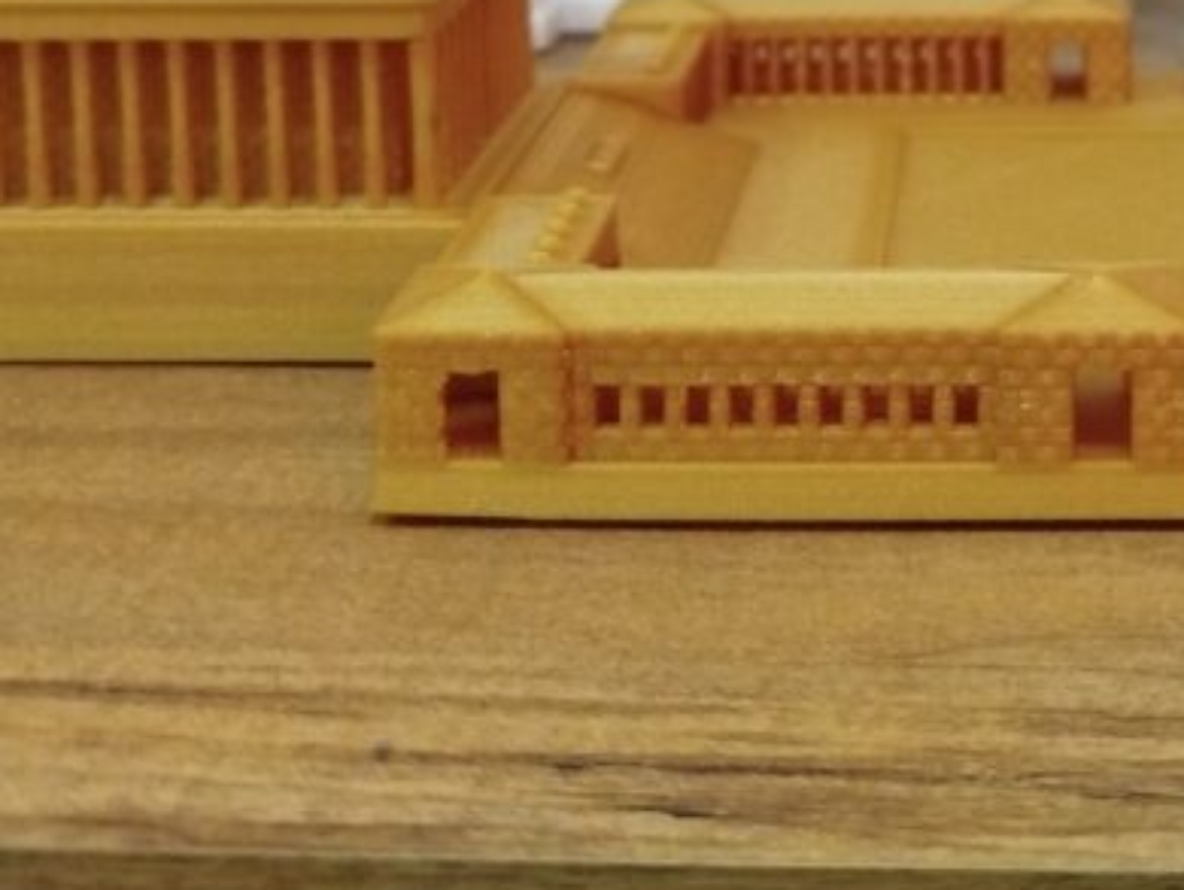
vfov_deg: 21.3
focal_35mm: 63
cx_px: 1020
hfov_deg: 29.7
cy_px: -234
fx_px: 2156
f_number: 1.7
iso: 640
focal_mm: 5.31
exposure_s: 1/25
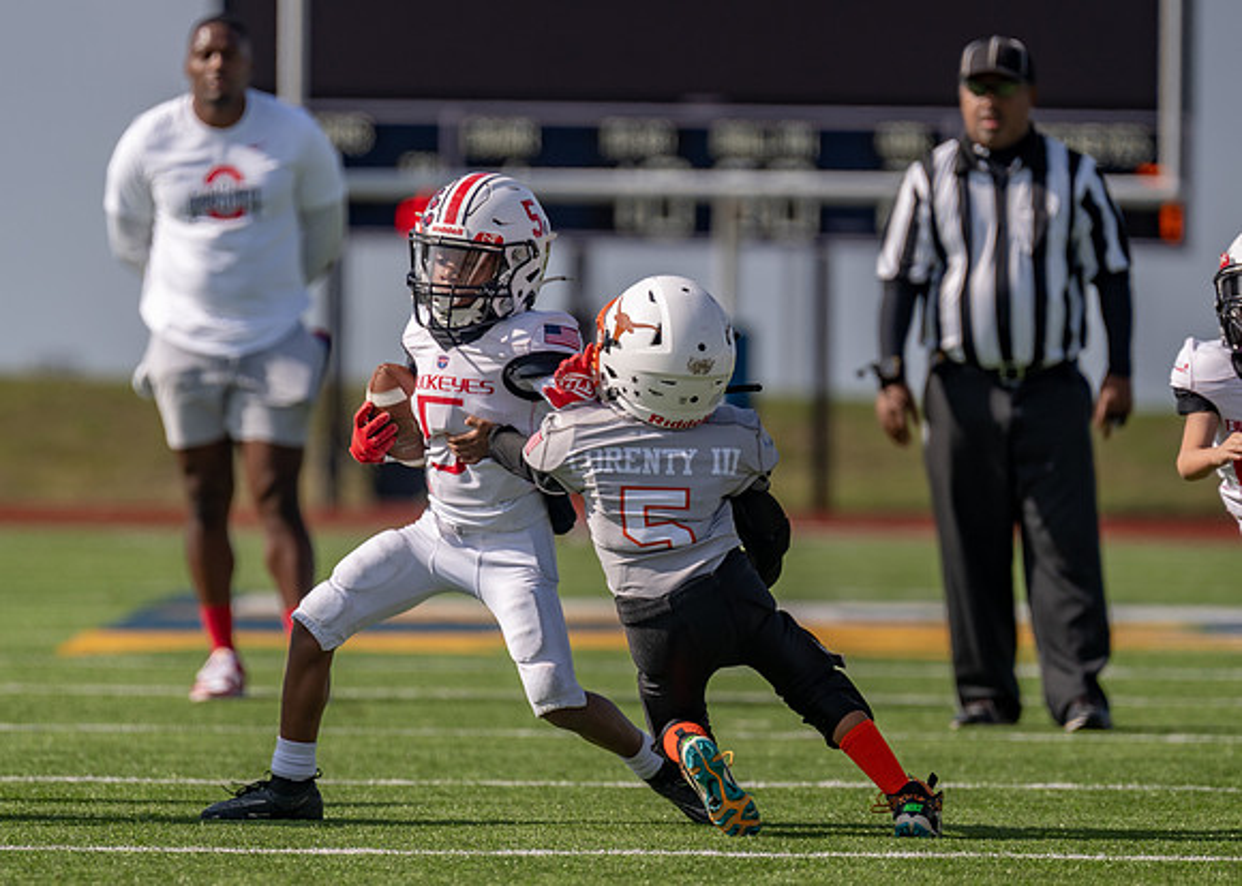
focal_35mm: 370
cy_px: 527
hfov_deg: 5.4
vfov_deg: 3.9
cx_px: 555
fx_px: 13048
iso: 160
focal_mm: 280
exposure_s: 1/2500
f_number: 4
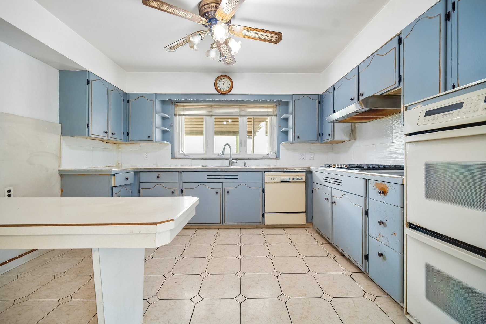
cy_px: 162
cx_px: 243
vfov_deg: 53.1
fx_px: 324
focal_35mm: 24
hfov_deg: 73.7
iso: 2500
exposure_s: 1/60
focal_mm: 24
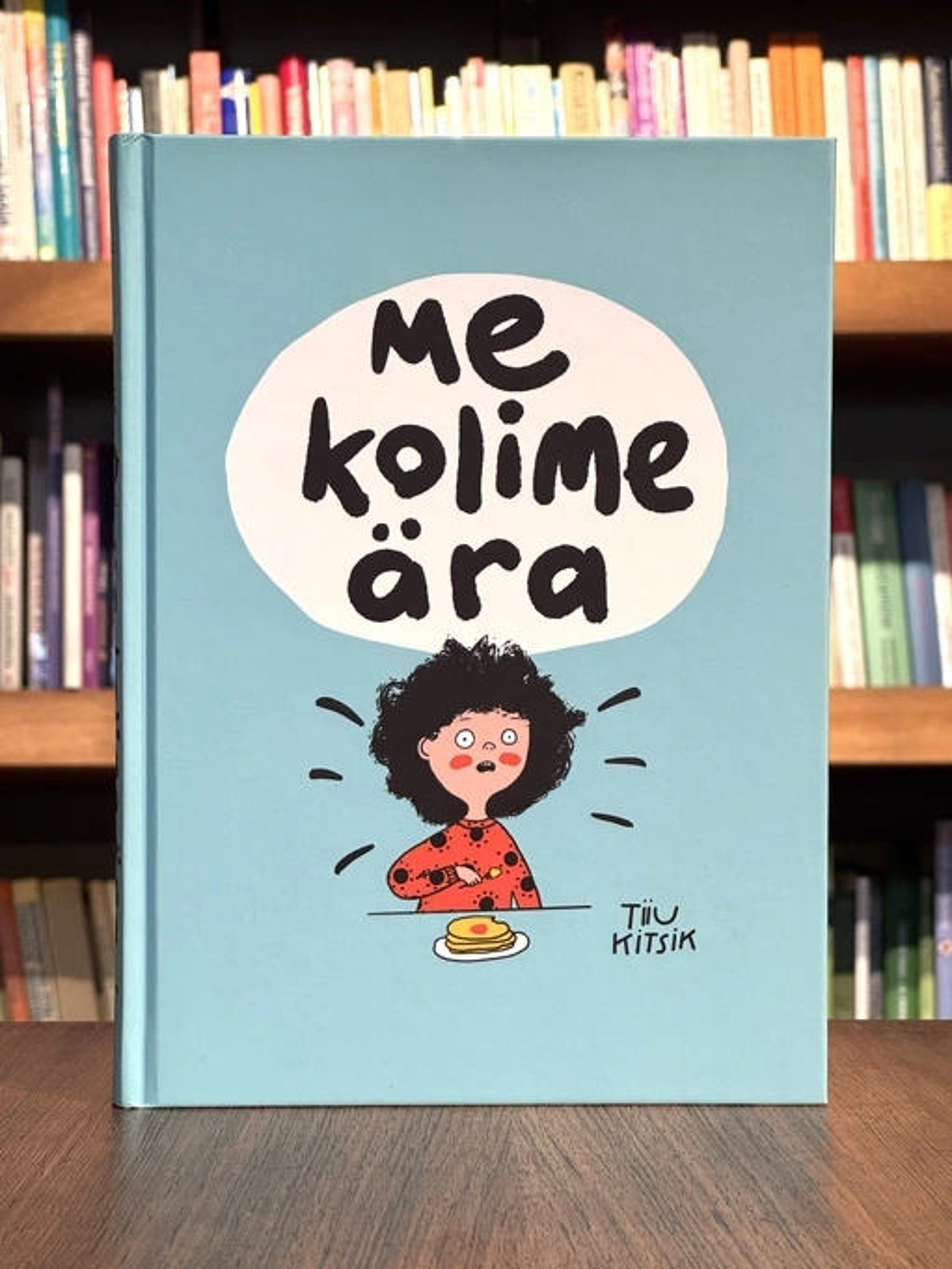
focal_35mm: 77
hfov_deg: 19.1
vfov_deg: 25.3
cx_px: 476
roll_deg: -0.9
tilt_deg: -0.9
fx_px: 2823
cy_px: 634
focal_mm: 9
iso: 160
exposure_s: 1/99
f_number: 2.8
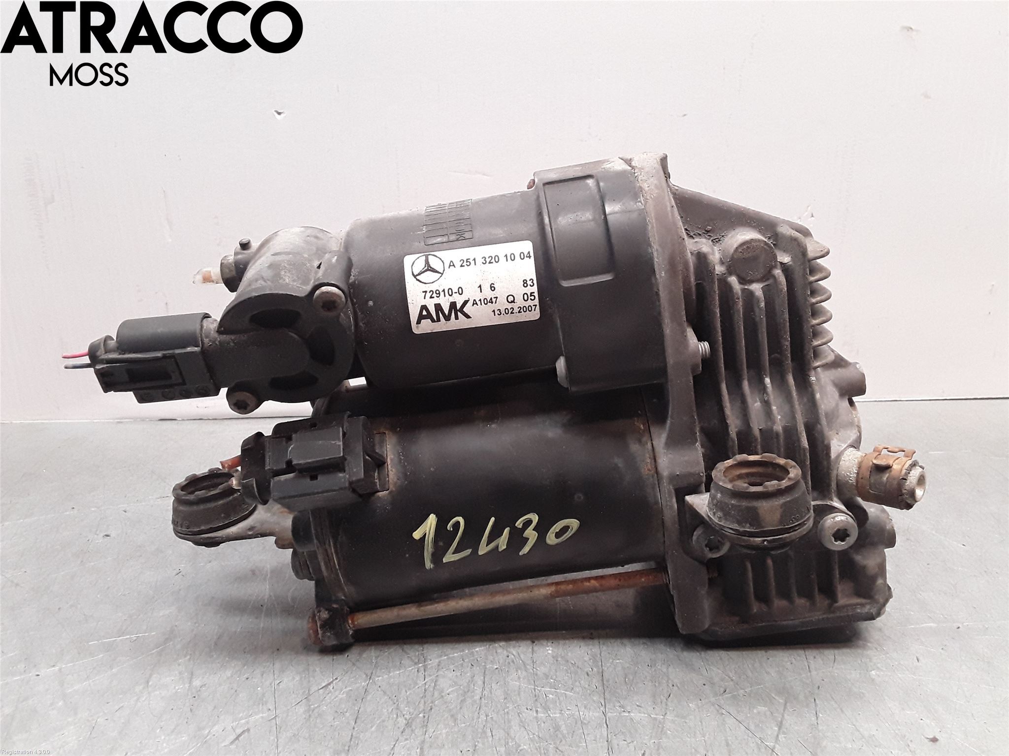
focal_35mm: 28
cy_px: 378
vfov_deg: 49.7
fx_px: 816
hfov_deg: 63.4
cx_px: 504
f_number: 1.9
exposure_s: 1/100
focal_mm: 2.91
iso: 100
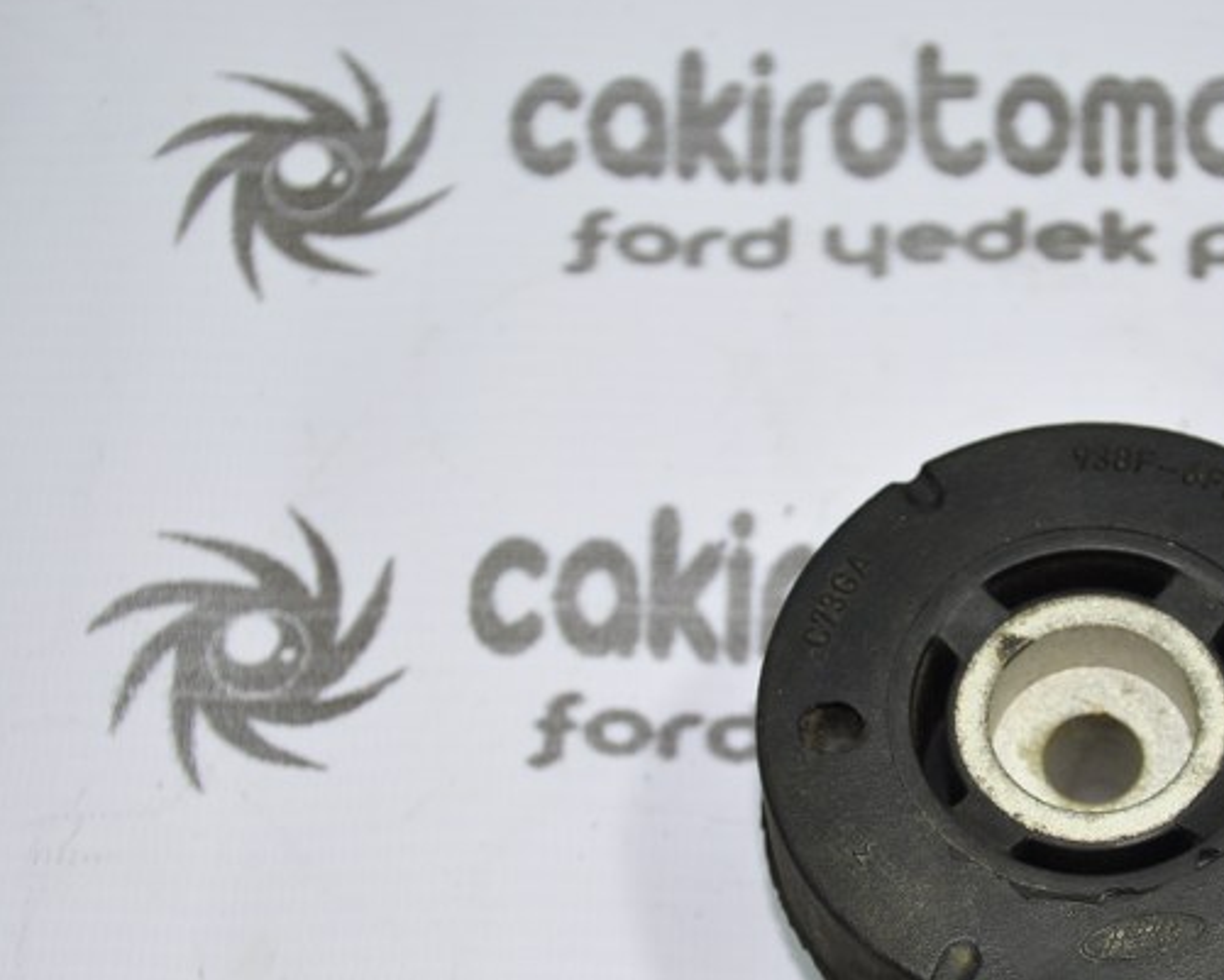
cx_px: 992
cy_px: 697
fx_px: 3660
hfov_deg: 18.8
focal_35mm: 101
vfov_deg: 15.2
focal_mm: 40
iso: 200
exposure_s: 1/40
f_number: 5
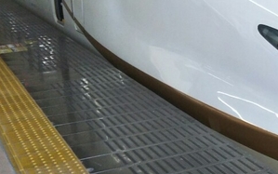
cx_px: 337
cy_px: 58
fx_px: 644
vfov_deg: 15.3
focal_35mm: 85
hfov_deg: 22.4
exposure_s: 1/120
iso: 100
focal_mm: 4
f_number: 2.2
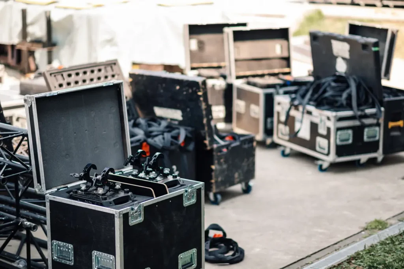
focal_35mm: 85
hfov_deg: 23.9
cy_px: 134
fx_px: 954
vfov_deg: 16.1
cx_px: 202
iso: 32
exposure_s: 1/400
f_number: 1.4
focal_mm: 85
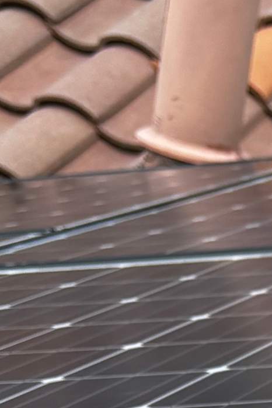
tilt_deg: -29.0
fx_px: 1768
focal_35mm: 156
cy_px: 848
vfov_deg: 11.6
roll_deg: -19.9
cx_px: 752
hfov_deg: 7.9
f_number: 1.6
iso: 50
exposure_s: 1/1567
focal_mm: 5.96
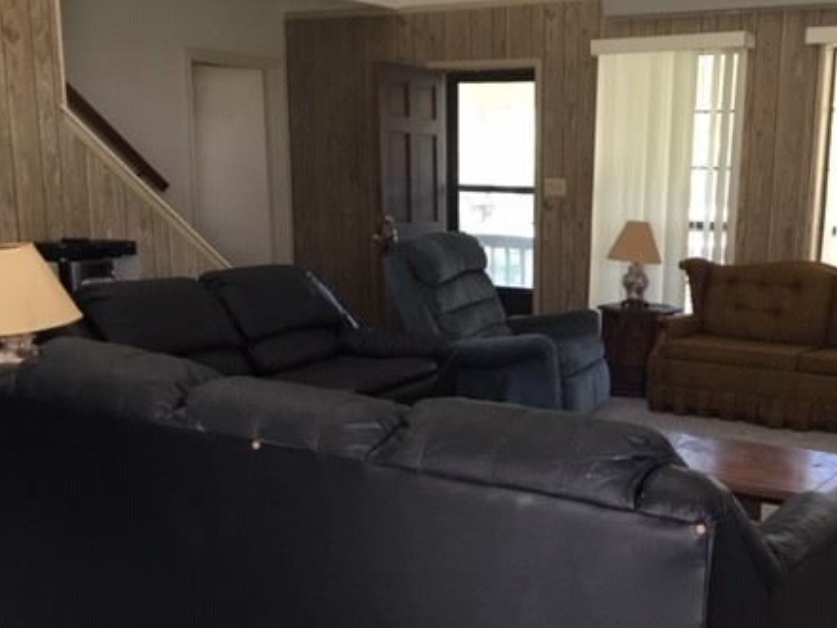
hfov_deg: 41.4
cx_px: 567
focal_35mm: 45
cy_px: 419
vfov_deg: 31.9
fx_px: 1088
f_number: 2.4
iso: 100
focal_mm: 3.3
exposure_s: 1/30
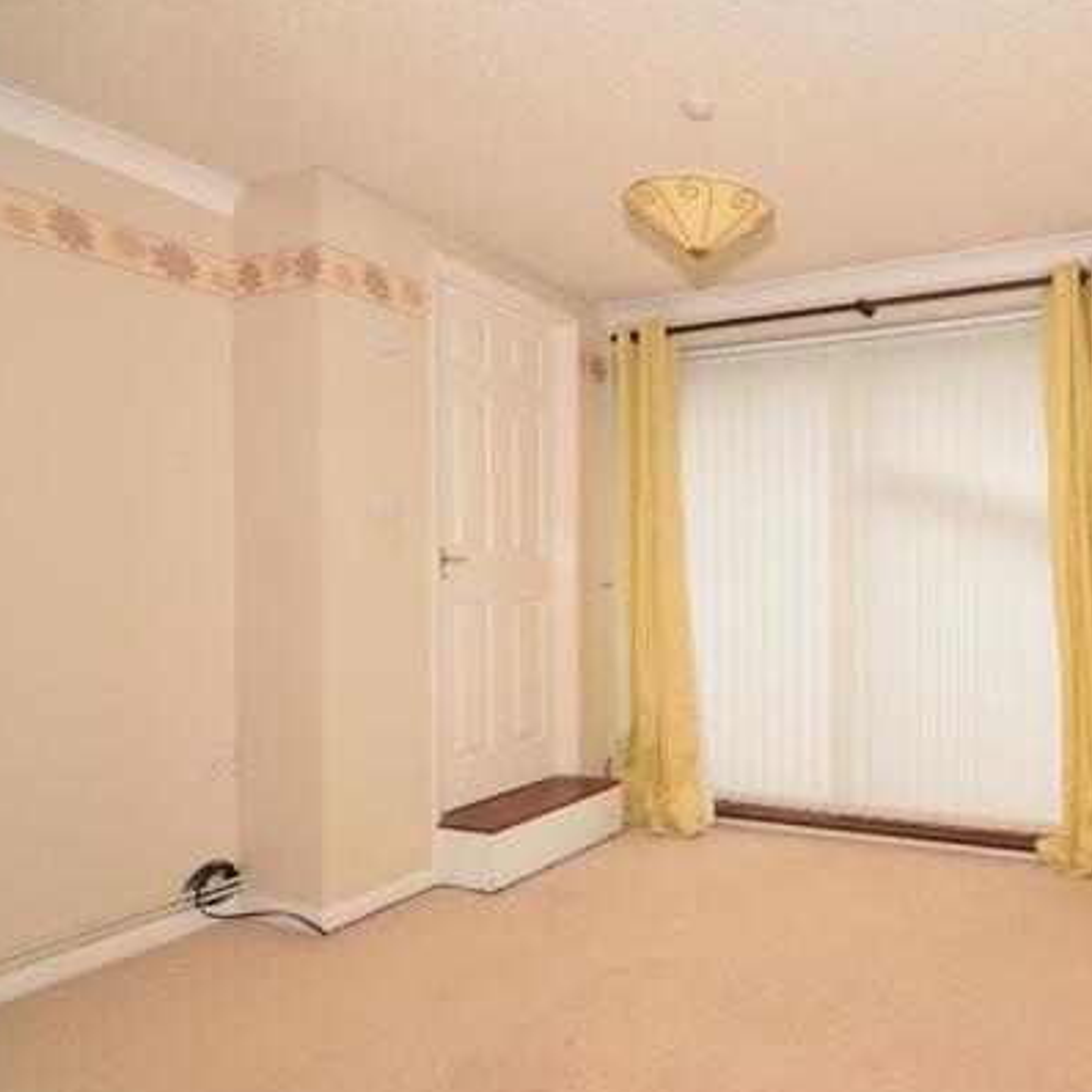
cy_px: 586
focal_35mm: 21
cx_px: 828
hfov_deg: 67.3
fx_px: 749
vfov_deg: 72.0
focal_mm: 10
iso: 640
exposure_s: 1/60
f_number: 9
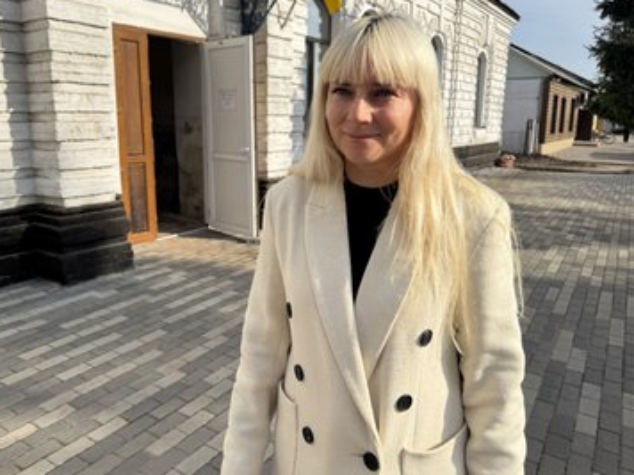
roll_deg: +0.1
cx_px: 280
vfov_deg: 51.3
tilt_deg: -11.5
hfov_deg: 65.1
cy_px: 215
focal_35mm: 27
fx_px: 495
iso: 80
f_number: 1.78
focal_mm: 6.76
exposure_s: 1/4950
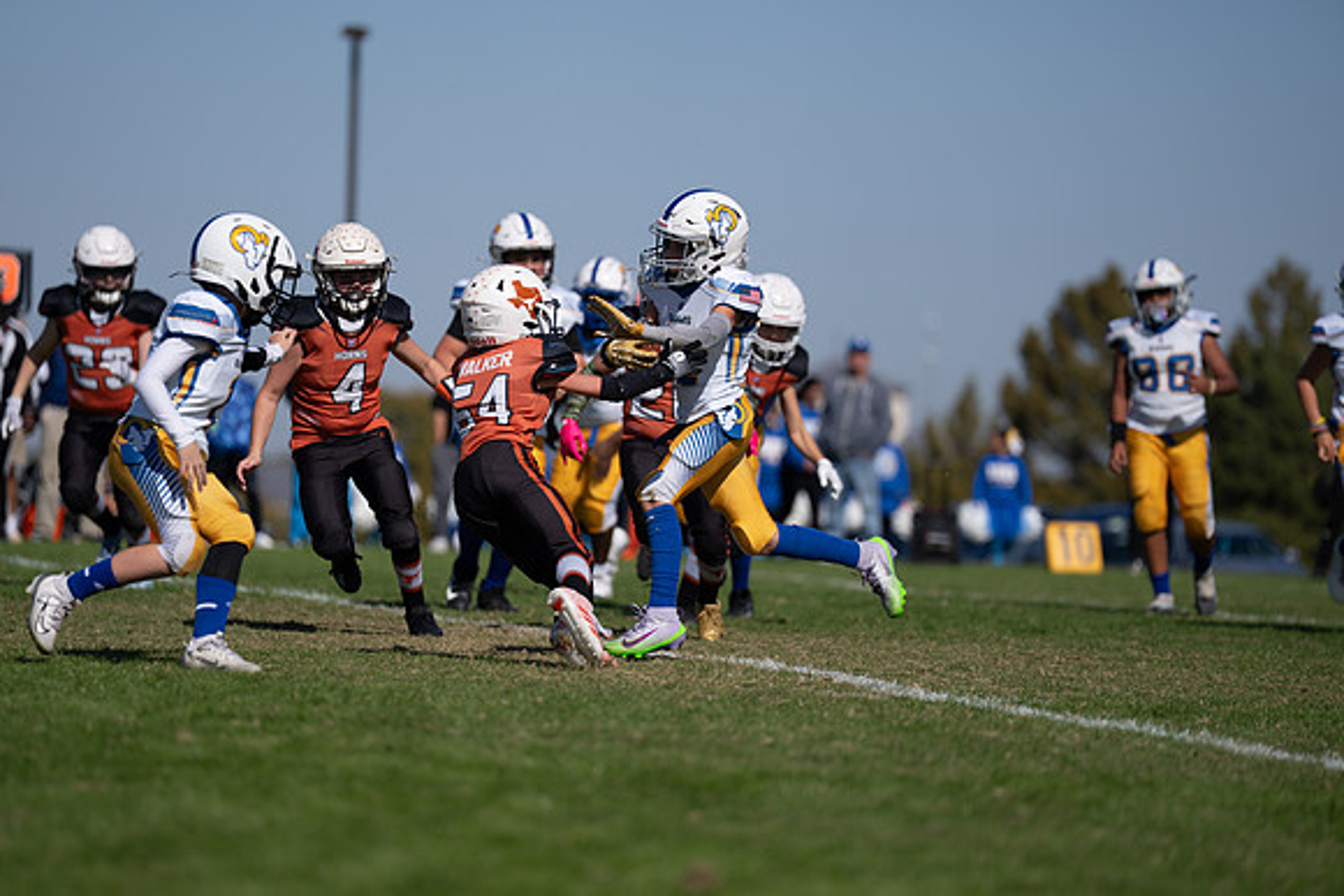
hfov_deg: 10.3
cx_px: 672
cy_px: 448
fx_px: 7468
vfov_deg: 6.9
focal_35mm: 200
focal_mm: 200
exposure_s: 1/4000
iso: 100
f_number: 2.8
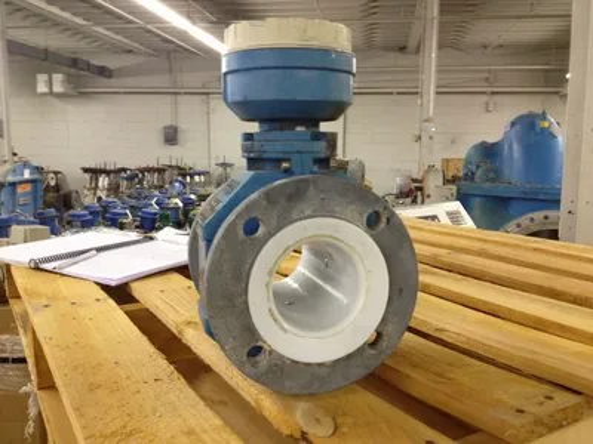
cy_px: 222
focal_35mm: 35
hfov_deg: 52.6
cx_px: 296
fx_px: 600
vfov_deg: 40.7
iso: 160
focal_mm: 4.28
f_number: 2.4
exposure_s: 1/20
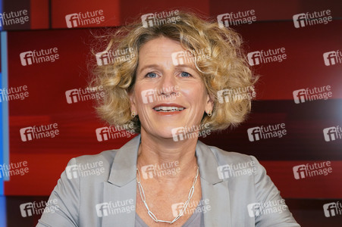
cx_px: 171
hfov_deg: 45.5
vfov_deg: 31.1
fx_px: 408
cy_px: 114
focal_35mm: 43
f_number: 4.5
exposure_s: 1/160
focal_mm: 43
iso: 1600
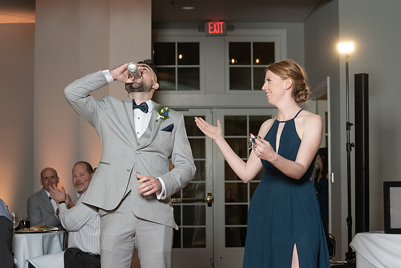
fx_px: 942
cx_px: 220
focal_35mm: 85
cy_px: 157
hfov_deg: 24.0
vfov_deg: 16.2
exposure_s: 1/200
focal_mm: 70
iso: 2000
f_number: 5.6
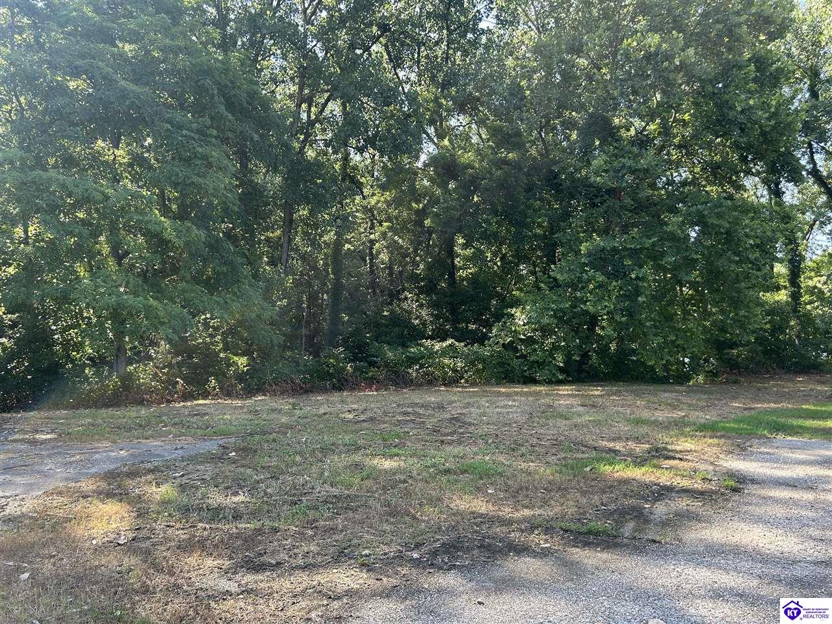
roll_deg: -0.1
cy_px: 312
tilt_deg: +1.6
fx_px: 625
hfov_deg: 67.3
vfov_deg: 53.1
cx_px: 416
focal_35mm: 26
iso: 50
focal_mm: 5.7
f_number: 1.5
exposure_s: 1/342
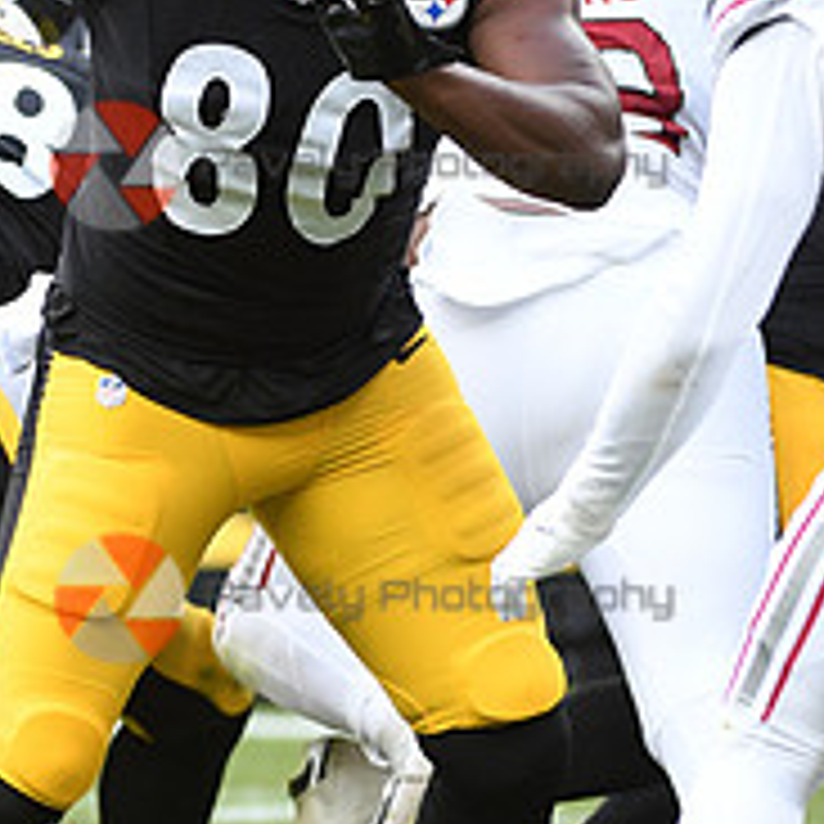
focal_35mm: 809
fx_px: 21787
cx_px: -45
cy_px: 448
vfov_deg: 2.2
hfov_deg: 2.2
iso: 1250
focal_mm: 200
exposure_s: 1/1250
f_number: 4
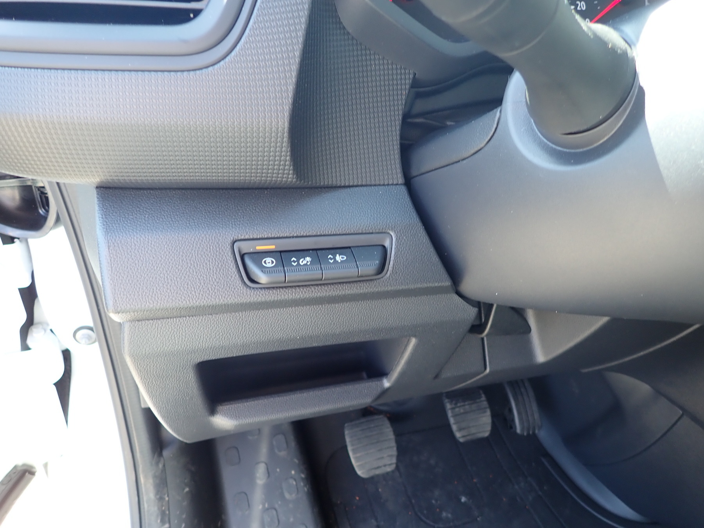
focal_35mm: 25
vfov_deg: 54.9
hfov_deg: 69.4
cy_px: 264
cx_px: 352
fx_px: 508
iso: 160
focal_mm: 4.5
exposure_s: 1/60
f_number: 2
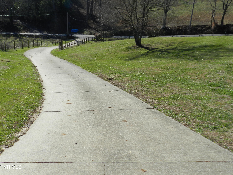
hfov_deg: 49.0
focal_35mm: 38
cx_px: 116
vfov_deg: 37.7
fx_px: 256
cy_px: 88
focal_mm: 6.7
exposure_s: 1/800
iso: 160
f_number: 4.5
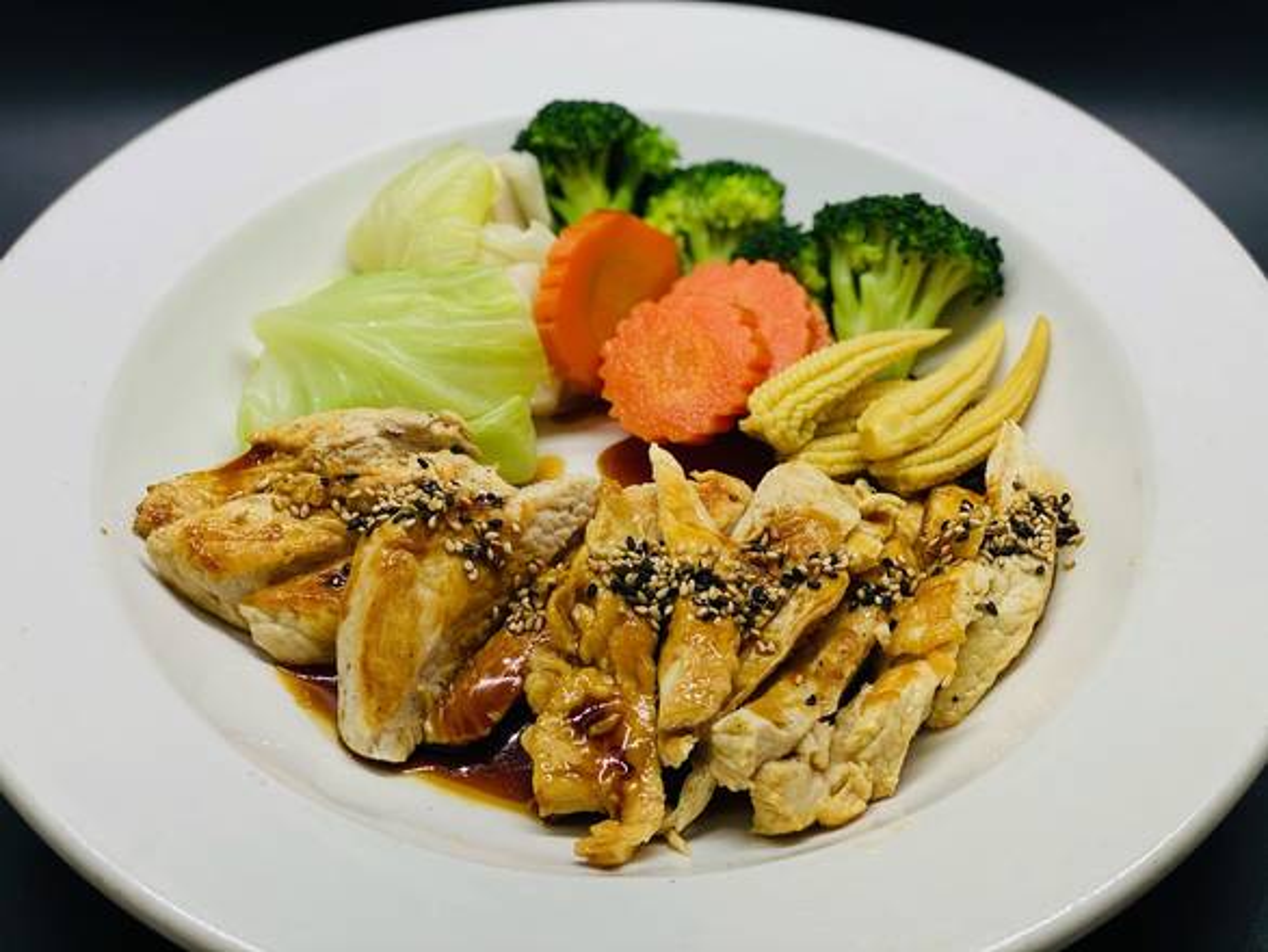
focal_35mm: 52
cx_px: 634
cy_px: 476
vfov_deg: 28.1
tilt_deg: -49.0
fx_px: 1906
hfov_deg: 36.8
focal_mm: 6
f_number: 2
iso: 64
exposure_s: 1/121
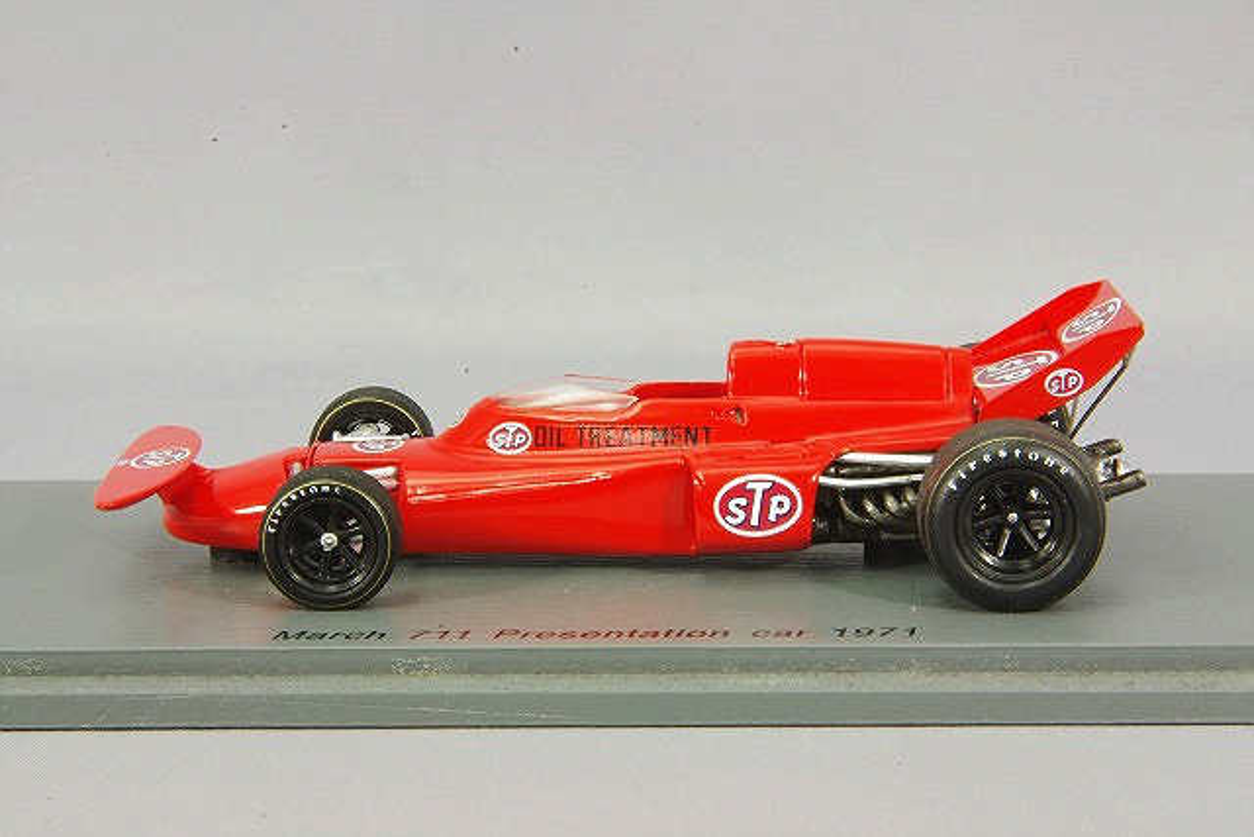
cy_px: 418
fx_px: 3902
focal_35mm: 112
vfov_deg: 12.2
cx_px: 627
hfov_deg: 18.3
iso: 400
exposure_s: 1
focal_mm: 75
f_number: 32
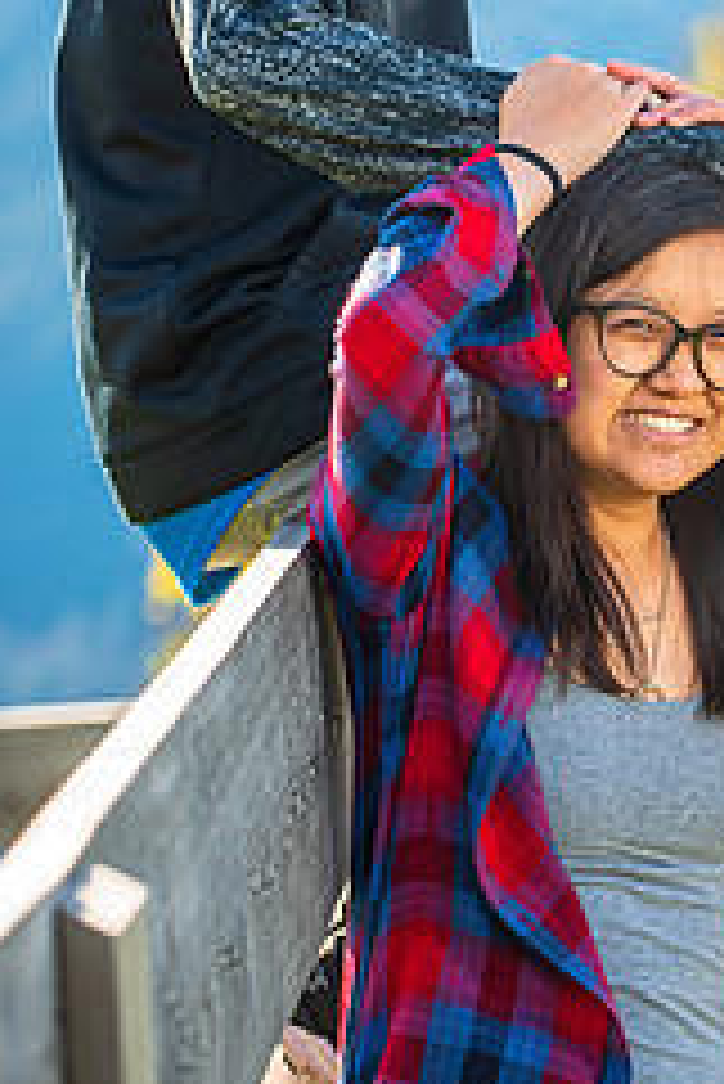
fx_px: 7018
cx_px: 634
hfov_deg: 5.9
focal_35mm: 233
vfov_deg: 8.8
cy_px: 292
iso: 160
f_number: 6.3
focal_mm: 125
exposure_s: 1/250
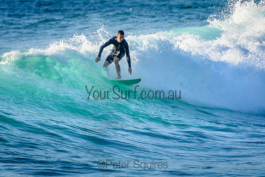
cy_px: 88
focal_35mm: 611
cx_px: 132
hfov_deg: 3.4
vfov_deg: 2.3
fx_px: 4495
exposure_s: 1/2000
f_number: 5.6
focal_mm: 400
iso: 640
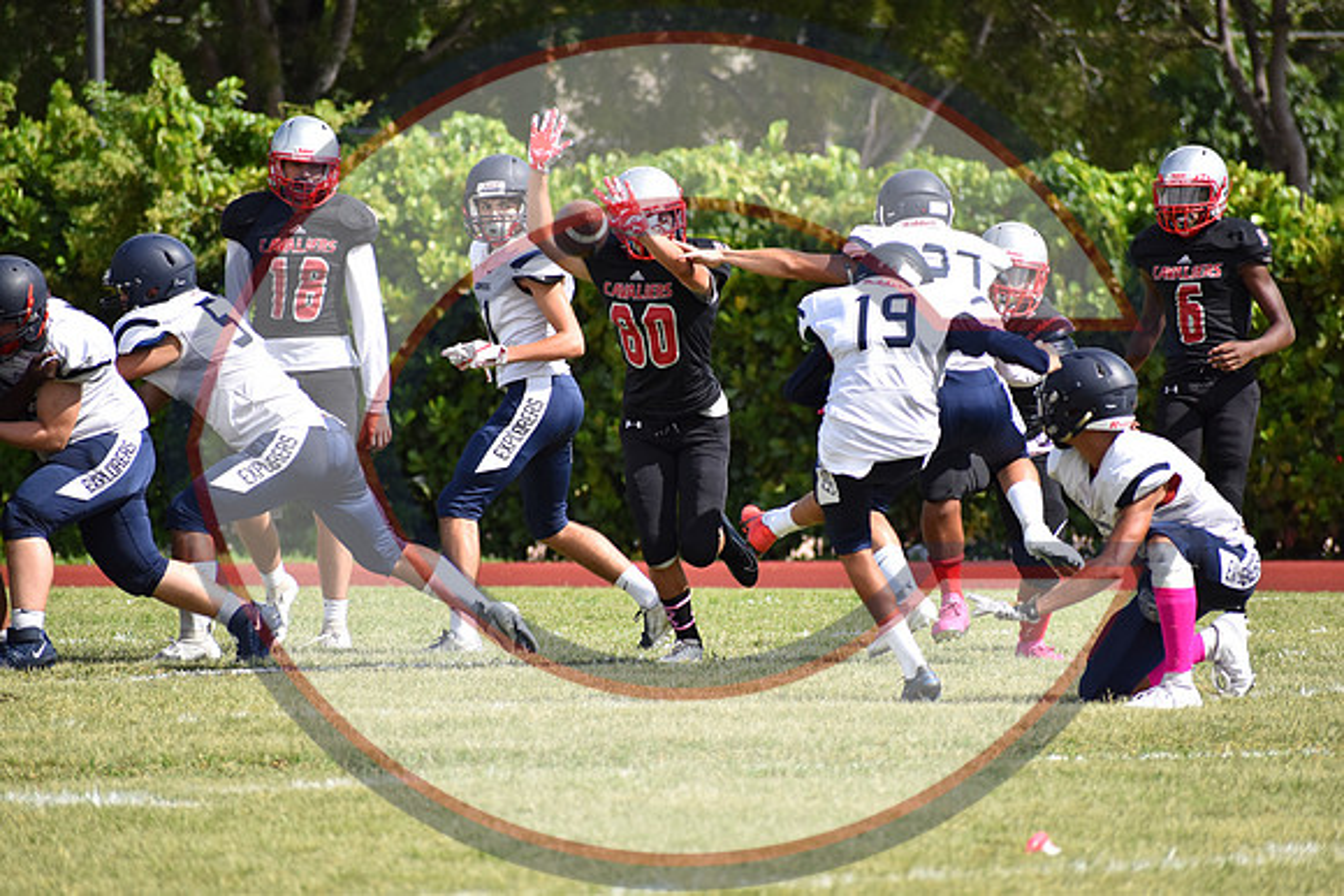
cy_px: 448
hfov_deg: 5.7
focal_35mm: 360
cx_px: 672
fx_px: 13443
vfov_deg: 3.8
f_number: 6.3
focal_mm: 240
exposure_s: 1/1600
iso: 400
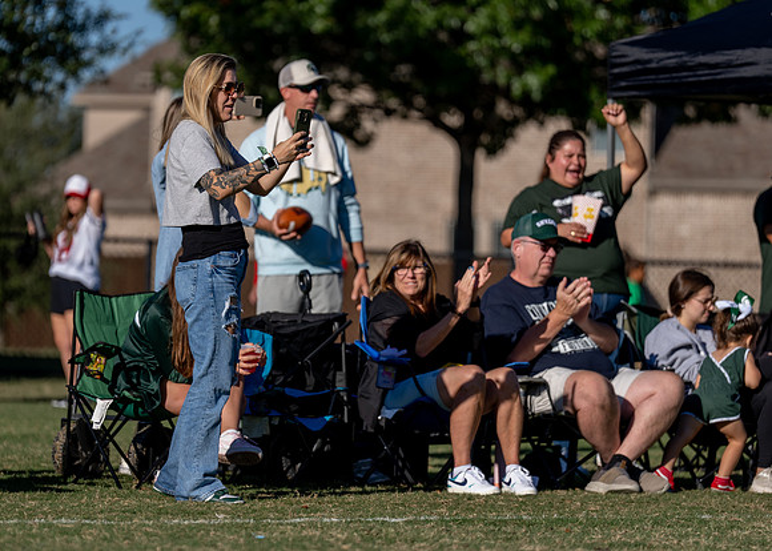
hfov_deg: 9.1
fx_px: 4854
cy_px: 243
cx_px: 330
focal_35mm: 221
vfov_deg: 6.5
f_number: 2.8
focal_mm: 176
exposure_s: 1/2000
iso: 100
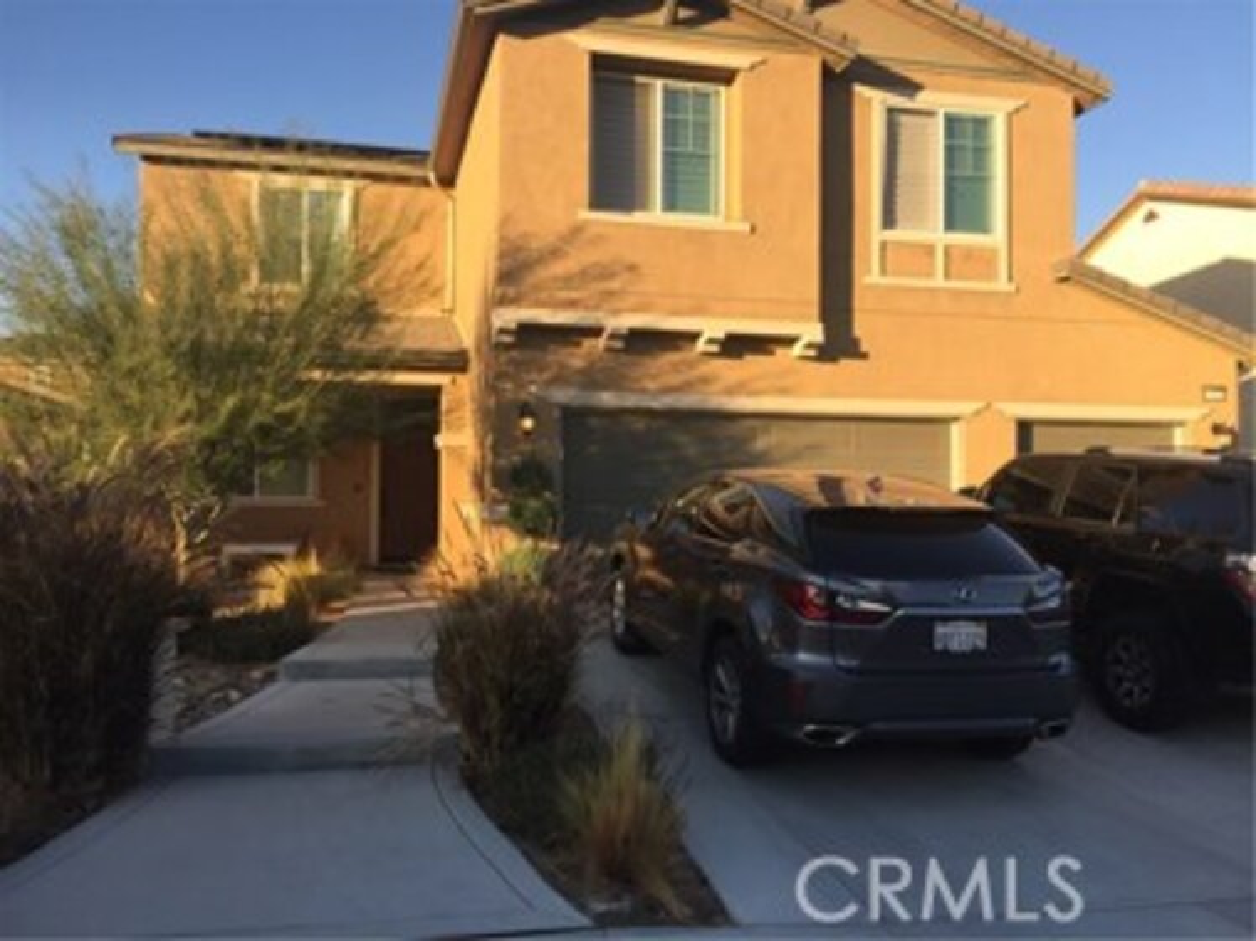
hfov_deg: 61.7
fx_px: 1052
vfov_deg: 48.2
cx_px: 628
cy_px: 470
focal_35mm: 29
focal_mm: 4.15
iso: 32
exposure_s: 1/670
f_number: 2.2
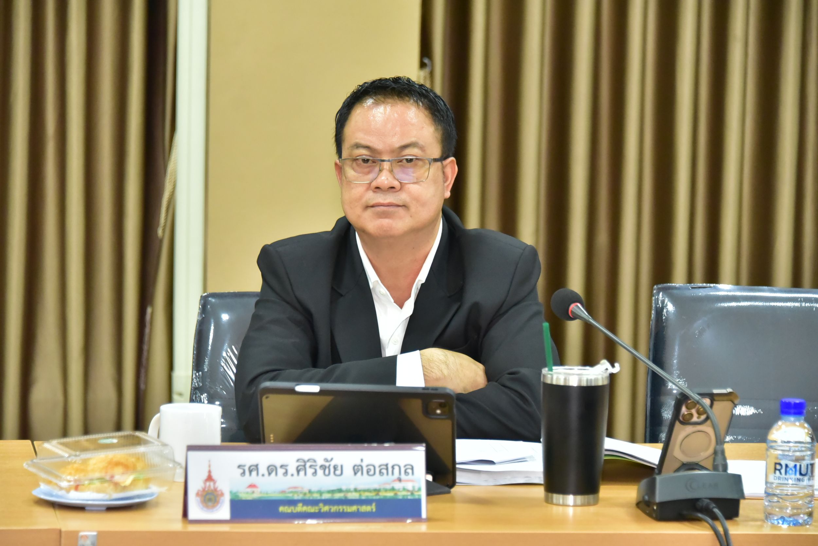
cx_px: 409
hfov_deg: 13.7
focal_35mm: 150
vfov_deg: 9.2
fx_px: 3410
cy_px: 273
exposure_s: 1/200
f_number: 5.6
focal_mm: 150
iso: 6400
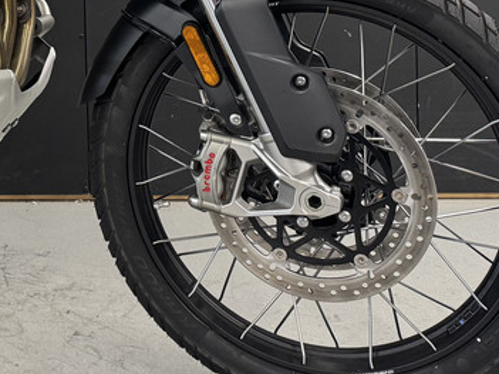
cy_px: -131
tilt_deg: +0.9
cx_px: -90
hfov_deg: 25.2
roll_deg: +1.5
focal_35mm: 70
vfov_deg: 19.2
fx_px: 1009
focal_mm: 6.76
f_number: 1.78
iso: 200
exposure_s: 1/100
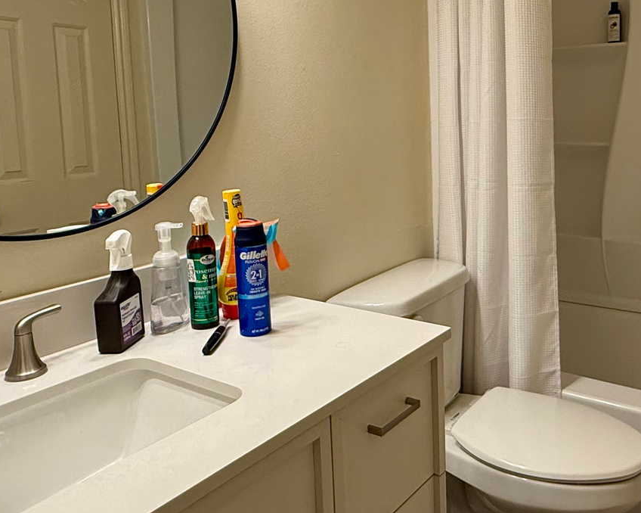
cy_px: 181
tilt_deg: -6.2
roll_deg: +1.6
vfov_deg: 44.0
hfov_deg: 52.9
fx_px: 626
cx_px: 440
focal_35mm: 33
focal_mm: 2.22
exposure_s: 1/120
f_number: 2.2
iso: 160
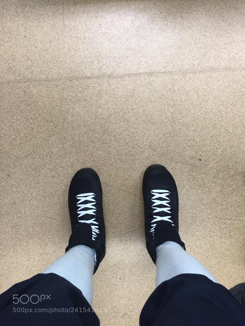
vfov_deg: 61.7
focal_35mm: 29
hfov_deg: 48.2
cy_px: 163
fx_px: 274
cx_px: 122
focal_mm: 4.15
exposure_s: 1/33
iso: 64
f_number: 2.2
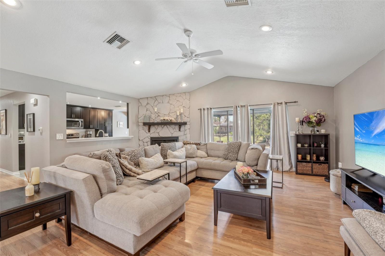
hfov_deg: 104.3
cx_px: 192
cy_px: 128
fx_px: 150
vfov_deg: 81.2
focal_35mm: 14
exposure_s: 1/6
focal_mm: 14
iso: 200
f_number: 8
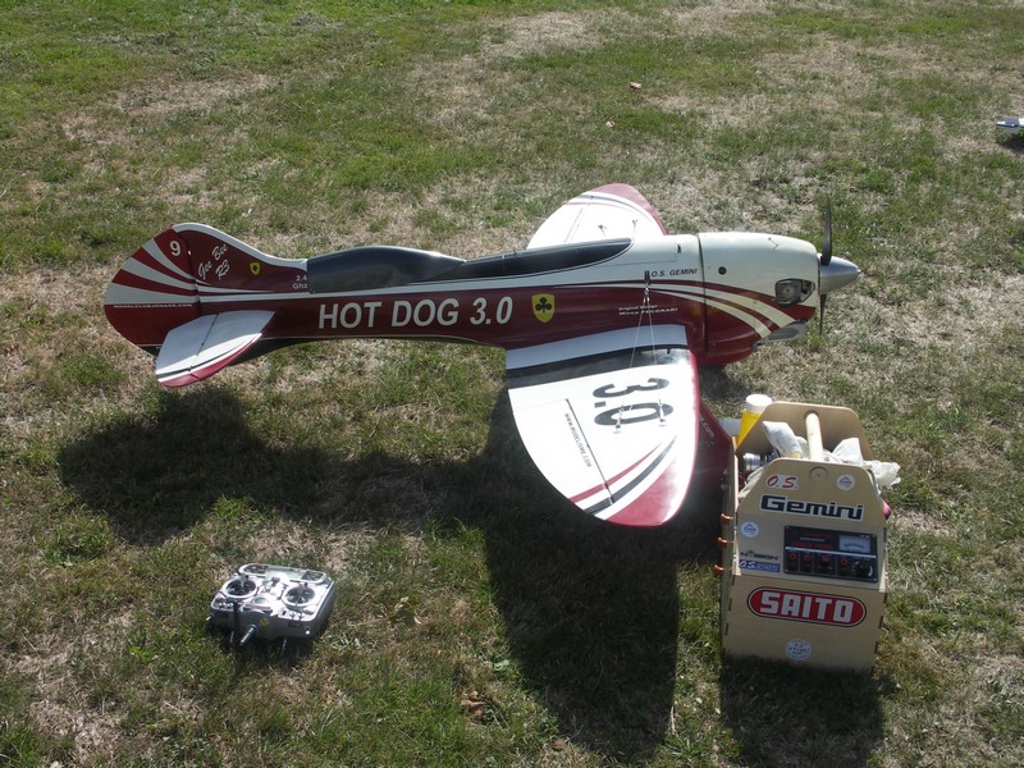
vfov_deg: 34.3
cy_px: 384
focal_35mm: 42
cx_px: 512
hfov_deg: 44.8
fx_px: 1242
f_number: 7.1
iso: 100
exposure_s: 1/320
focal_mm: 11
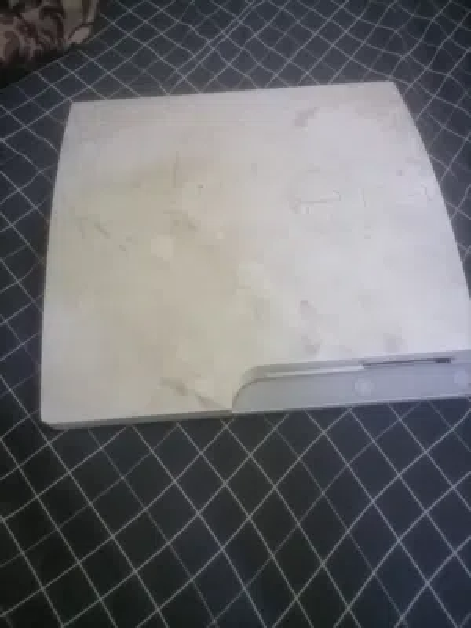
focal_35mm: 27
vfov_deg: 65.3
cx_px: 236
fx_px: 490
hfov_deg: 51.4
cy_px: 314
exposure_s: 1/25
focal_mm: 5.4
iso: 1000
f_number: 1.8
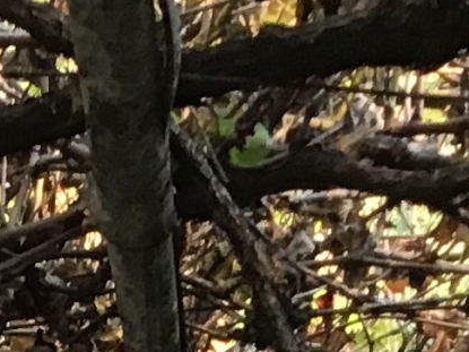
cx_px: -328
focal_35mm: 209
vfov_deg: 6.6
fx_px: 2831
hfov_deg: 9.1
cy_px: 951
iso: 40
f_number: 2.4
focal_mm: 3.3
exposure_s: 1/33
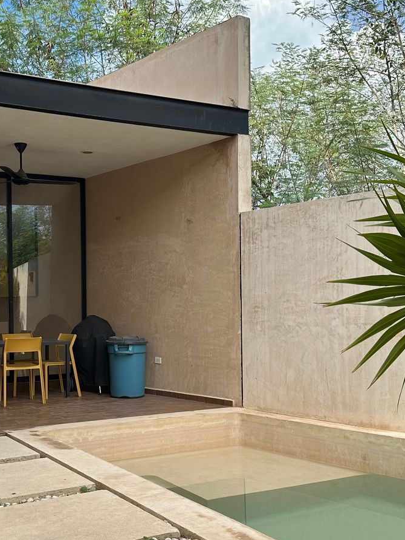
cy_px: 294
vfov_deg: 43.8
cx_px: 122
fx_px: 671
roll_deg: +0.8
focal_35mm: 43
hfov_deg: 33.2
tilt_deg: +0.5
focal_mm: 6.86
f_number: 1.78
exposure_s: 1/1988
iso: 80
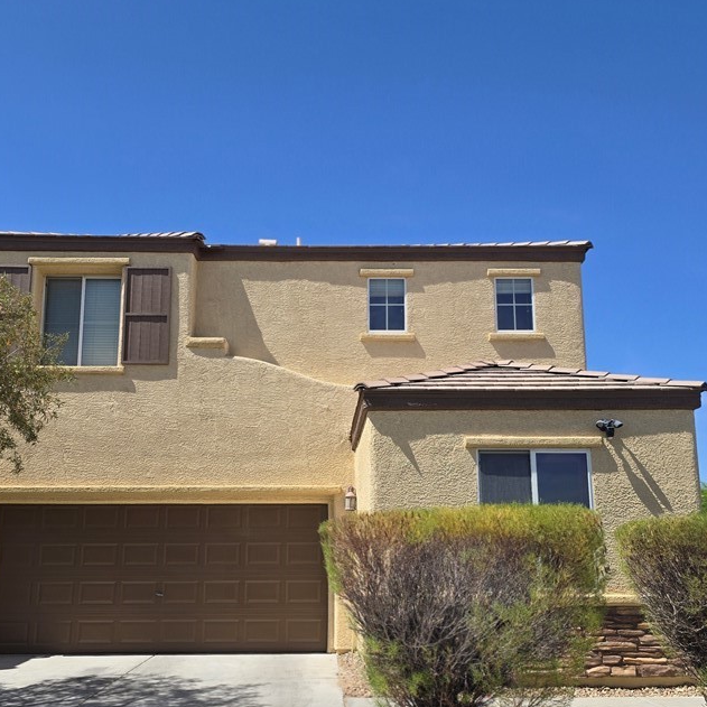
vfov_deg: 49.5
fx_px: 763
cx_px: 311
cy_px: 417
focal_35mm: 33
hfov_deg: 49.6
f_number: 1.7
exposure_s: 1/2000
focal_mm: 6.3
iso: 25
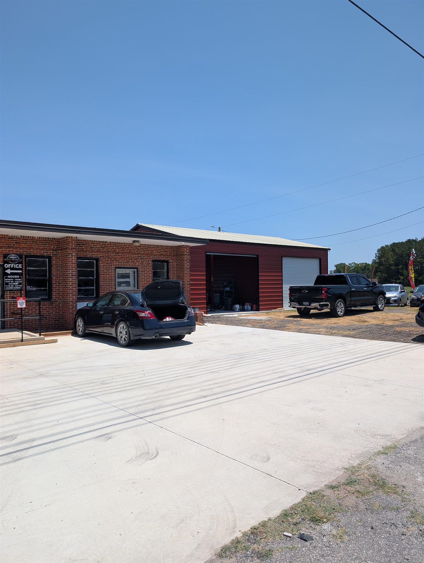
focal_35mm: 24
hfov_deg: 56.9
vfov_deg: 71.5
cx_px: 212
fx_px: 391
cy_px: 282
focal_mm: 6.9
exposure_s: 1/1727
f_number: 1.68
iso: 30
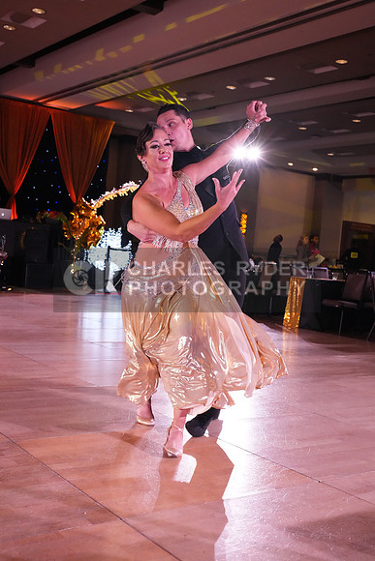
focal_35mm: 41
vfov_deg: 47.4
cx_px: 188
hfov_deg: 32.6
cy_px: 280
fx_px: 640
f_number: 5.6
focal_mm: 41
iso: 6400
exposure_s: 1/400
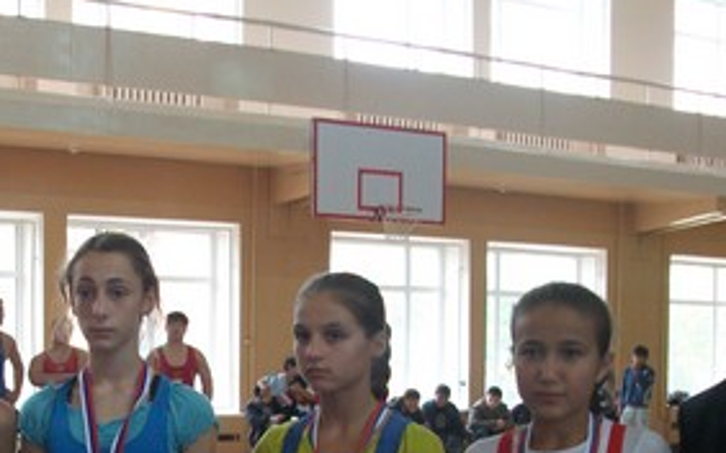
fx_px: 1384
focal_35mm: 70
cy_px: 468
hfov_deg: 29.3
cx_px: 268
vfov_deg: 18.1
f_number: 2.9
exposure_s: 1/40
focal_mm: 5.7
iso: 127
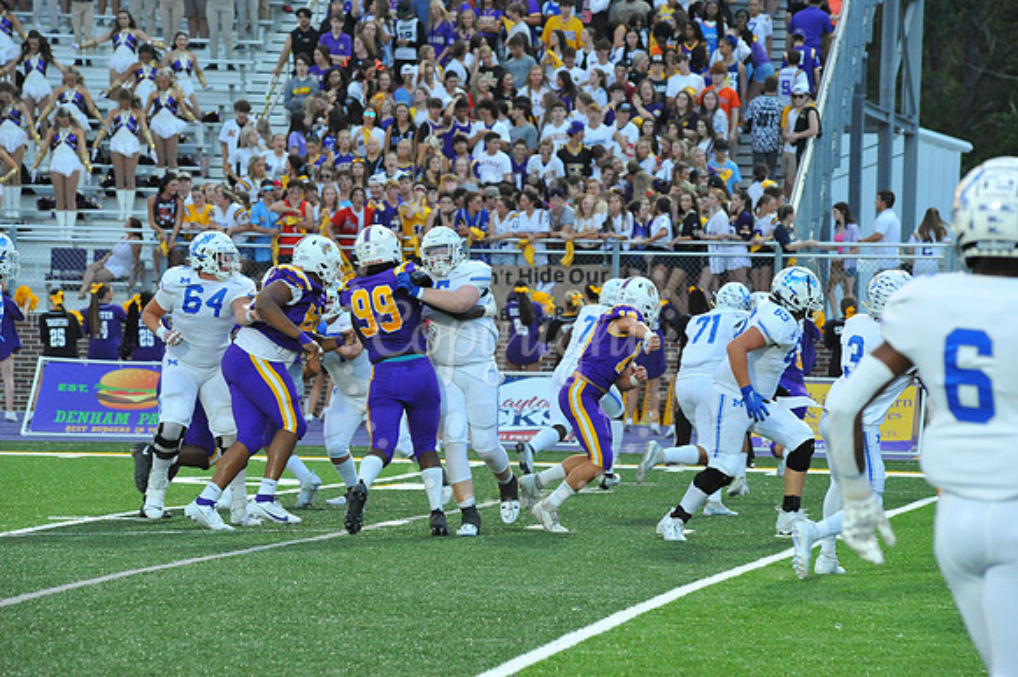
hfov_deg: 10.3
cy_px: 338
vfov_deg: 6.9
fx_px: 5652
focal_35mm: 200
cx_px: 509
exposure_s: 1/320
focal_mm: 200
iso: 3200
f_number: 8
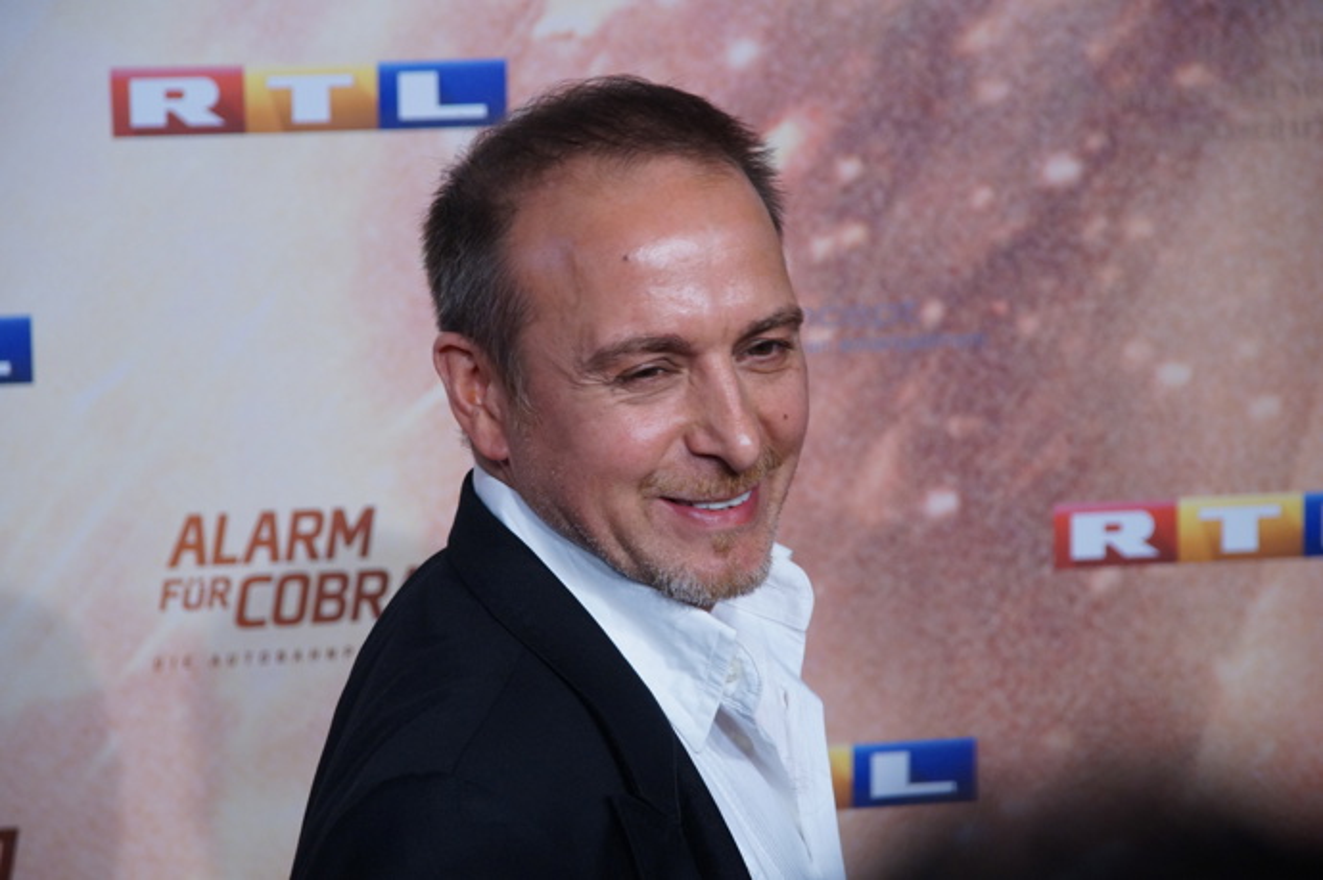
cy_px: 440
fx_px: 6610
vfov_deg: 7.6
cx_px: 662
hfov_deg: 11.4
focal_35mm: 180
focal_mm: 120
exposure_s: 1/200
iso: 800
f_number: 5.6
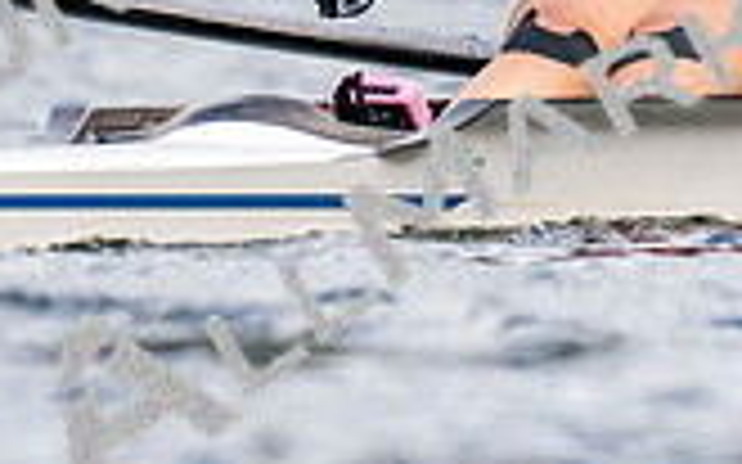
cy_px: -182
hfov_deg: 0.7
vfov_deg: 0.4
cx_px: 971
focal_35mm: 3234
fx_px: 65375
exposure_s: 1/2500
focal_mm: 600
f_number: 4
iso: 450
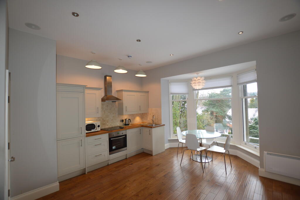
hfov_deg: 100.4
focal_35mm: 15
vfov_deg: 77.2
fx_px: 125
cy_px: 100
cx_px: 150
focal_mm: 10
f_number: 4
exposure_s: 1/100
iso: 400
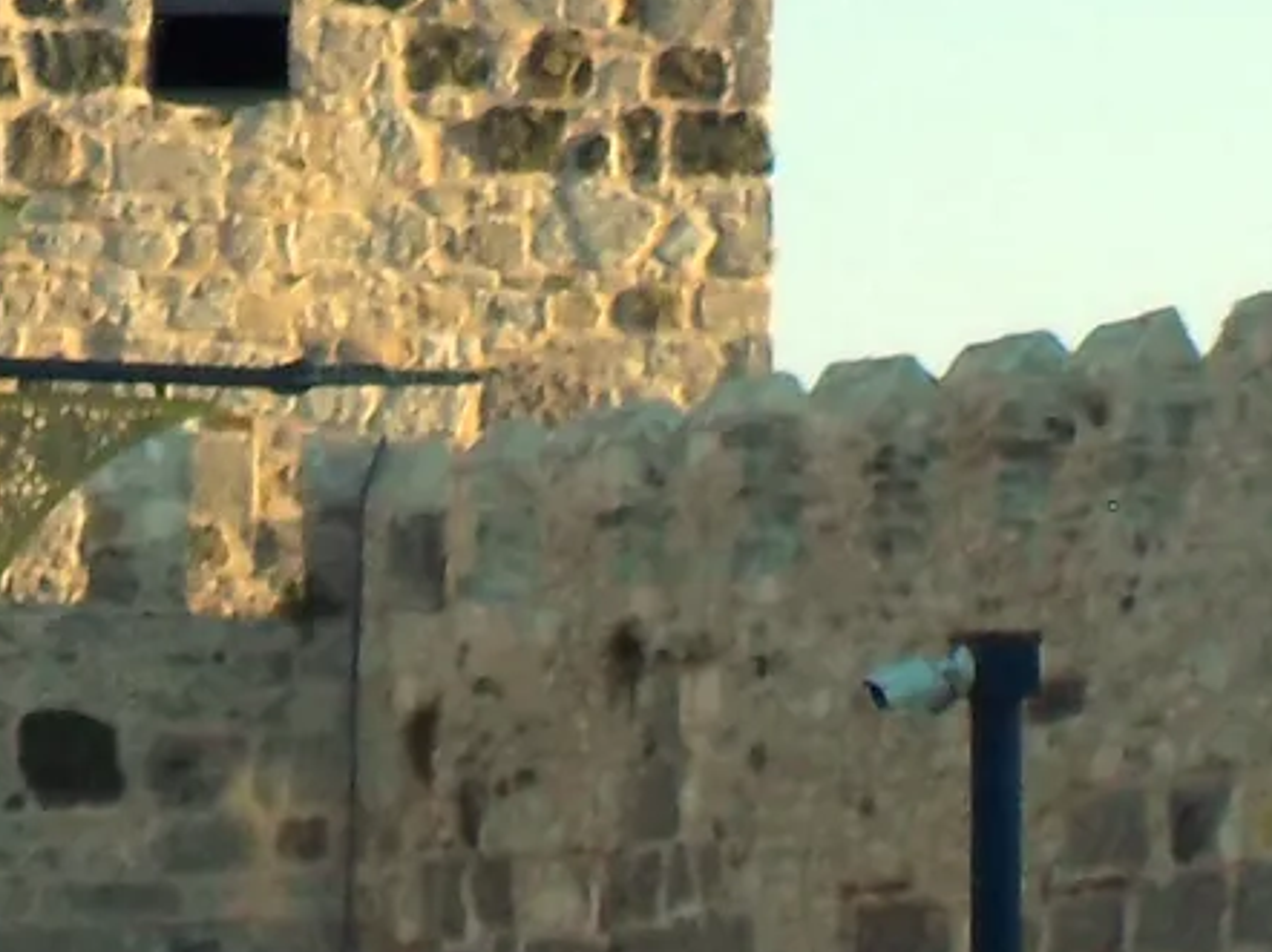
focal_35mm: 342
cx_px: -43
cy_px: 132
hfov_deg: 5.8
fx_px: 12560
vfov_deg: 4.3
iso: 80
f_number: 4
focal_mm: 10.5
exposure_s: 1/200
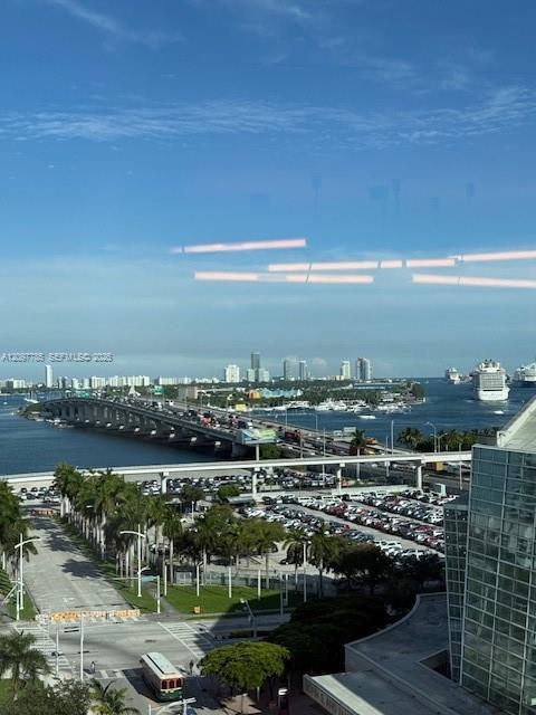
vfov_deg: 39.7
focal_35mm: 48
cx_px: 268
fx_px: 991
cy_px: 358
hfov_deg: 30.3
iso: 64
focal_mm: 6.76
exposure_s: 1/2146
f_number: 1.78
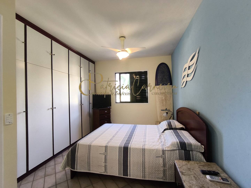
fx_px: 116
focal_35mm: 16
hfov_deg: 94.5
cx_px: 126
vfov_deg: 78.1
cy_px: 94
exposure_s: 1/30
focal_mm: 1.65
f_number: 2.2
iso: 200
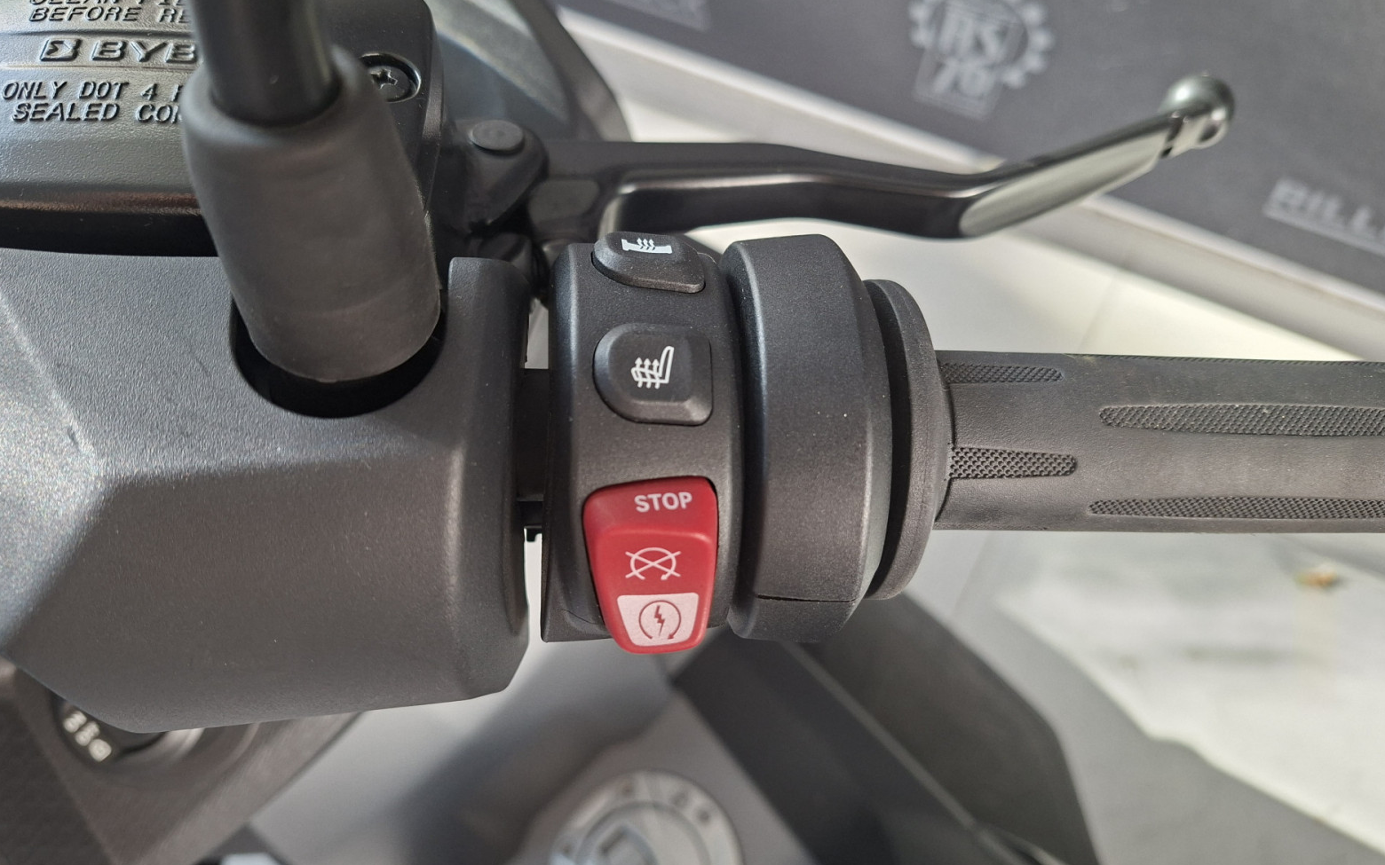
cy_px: 395
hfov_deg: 72.5
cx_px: 684
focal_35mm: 25
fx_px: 944
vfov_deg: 49.2
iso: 160
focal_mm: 5.54
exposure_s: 1/120
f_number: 1.8
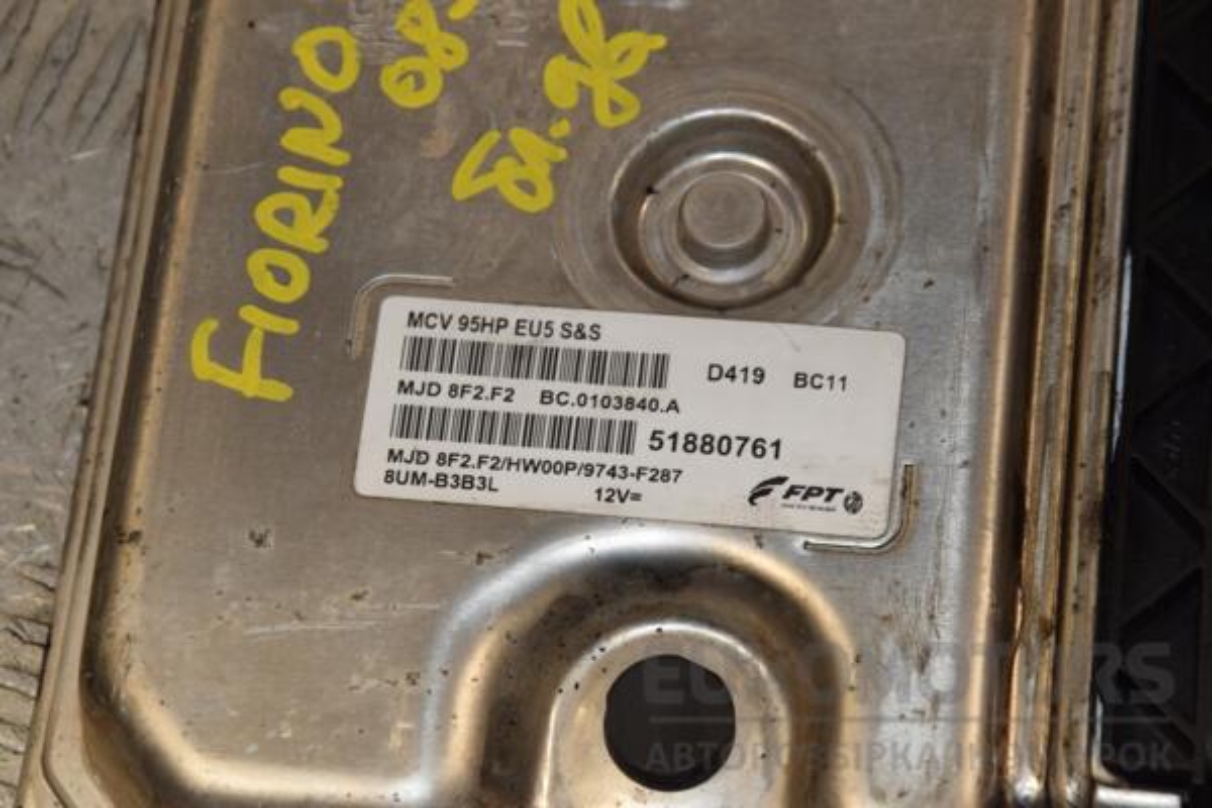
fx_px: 5302
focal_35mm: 158
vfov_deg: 8.7
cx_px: 606
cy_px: 404
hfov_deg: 13.0
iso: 800
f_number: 9
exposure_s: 1/200
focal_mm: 105
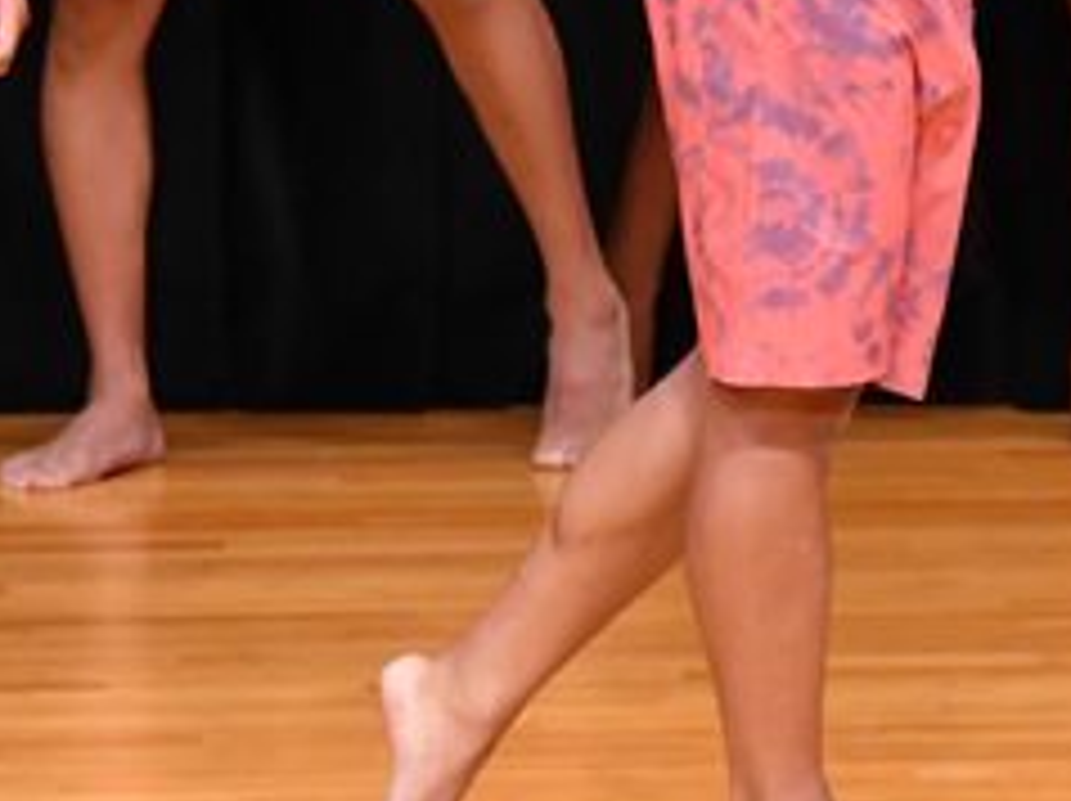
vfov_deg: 1.7
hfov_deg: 2.2
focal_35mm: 893
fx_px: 27601
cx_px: 1334
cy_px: -122
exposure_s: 1/400
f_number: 5.6
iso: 4000
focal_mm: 190
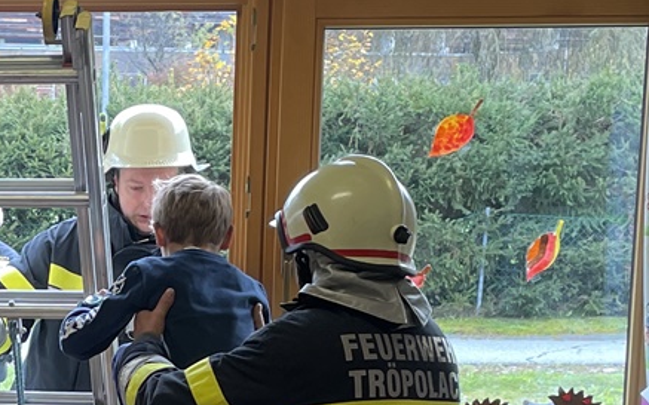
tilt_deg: -11.2
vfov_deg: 12.8
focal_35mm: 101
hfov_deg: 20.1
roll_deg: +0.7
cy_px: 406
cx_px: 34
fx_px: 1786
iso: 80
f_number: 1.6
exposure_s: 1/100
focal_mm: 4.2
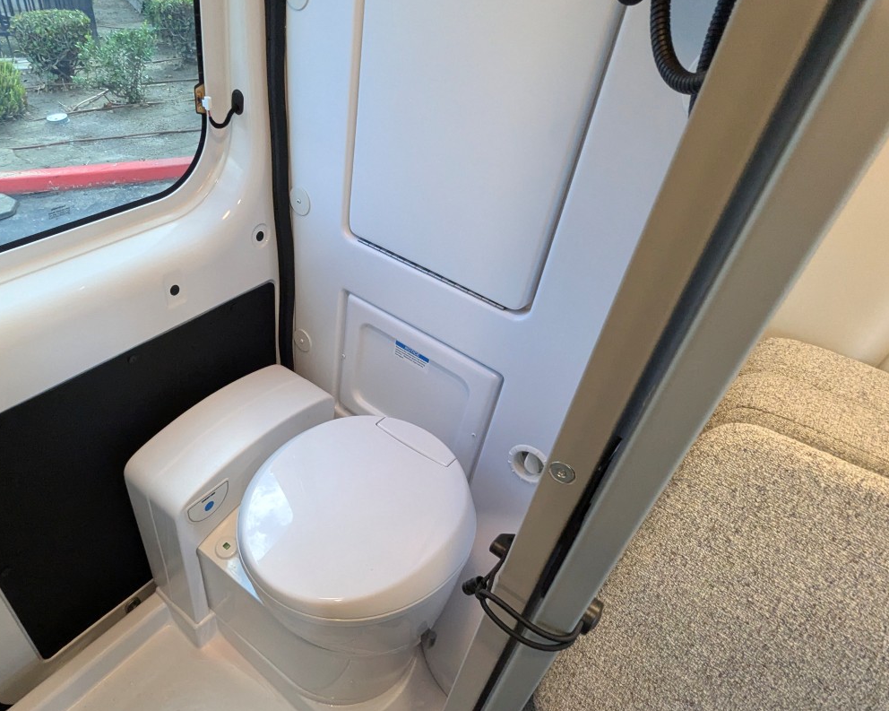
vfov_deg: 63.0
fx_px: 579
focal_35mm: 22
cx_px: 339
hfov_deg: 73.9
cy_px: 389
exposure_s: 1/140
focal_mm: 2.35
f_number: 2.2
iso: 461
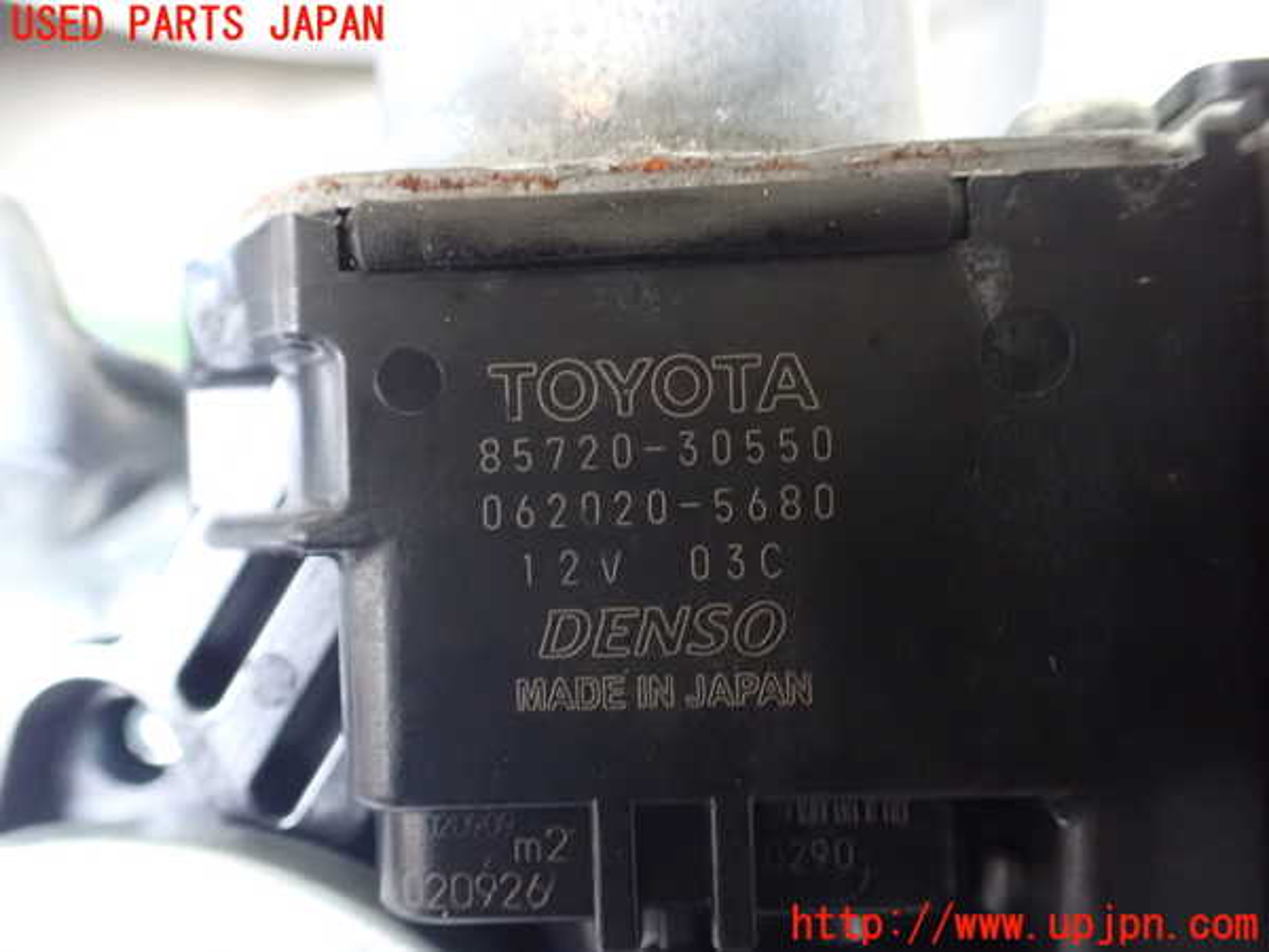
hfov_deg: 60.0
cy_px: 476
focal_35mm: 30
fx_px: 1100
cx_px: 634
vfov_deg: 46.8
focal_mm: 5.4
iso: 1600
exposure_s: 1/25
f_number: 2.3
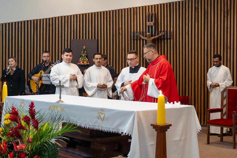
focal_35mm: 57
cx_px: 130
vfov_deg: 23.6
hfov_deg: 34.8
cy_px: 72
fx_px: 378
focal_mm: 35
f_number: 2
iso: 1000
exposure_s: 1/160
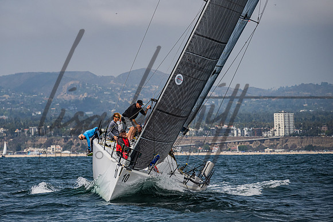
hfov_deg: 7.8
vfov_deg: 5.2
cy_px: 95
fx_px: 2454
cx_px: 131
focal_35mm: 265
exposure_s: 1/1250
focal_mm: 200
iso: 250
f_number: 6.3
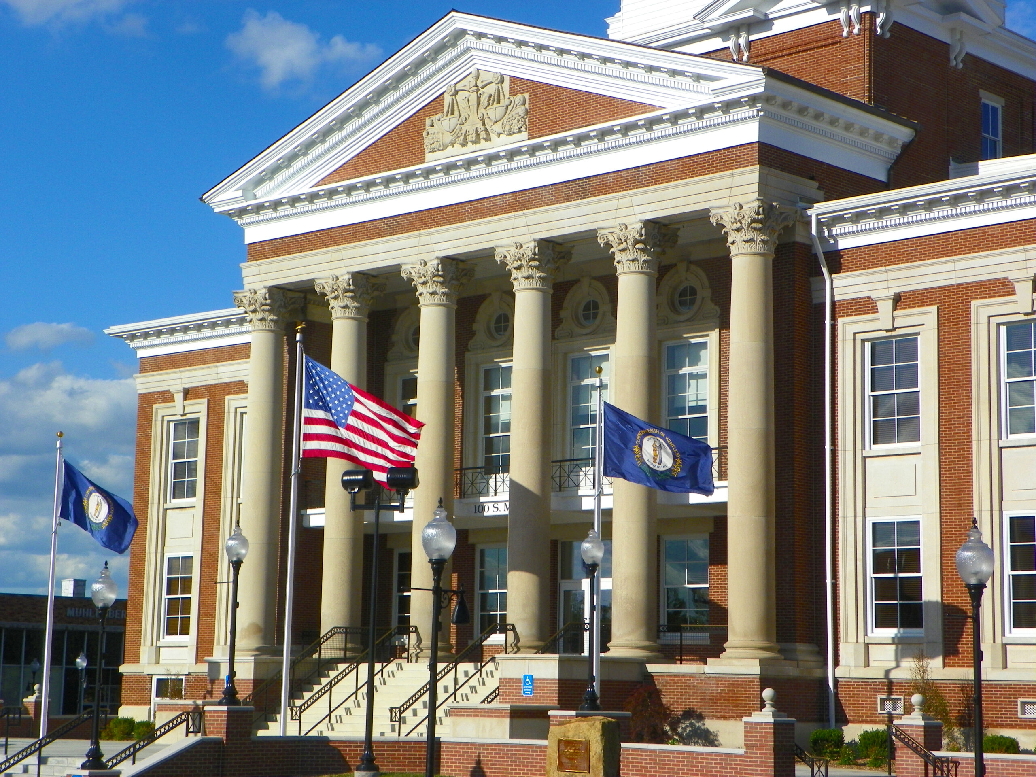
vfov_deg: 20.2
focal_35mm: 73
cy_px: 388
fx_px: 2185
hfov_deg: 26.7
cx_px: 518
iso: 64
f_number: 5.6
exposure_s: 1/500
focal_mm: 13
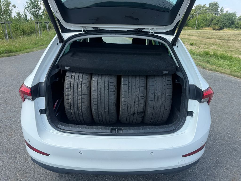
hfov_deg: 71.6
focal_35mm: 24
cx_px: 120
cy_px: 90
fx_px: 167
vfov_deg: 56.8
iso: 80
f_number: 1.78
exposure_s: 1/1770
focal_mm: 6.76
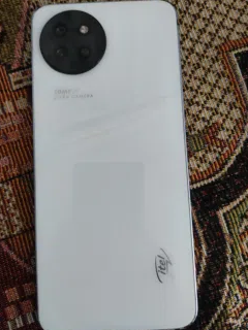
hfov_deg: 46.8
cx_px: 132
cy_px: 147
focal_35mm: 30
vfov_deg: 59.8
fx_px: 287
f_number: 1.8
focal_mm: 4.68
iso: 1229
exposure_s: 1/25
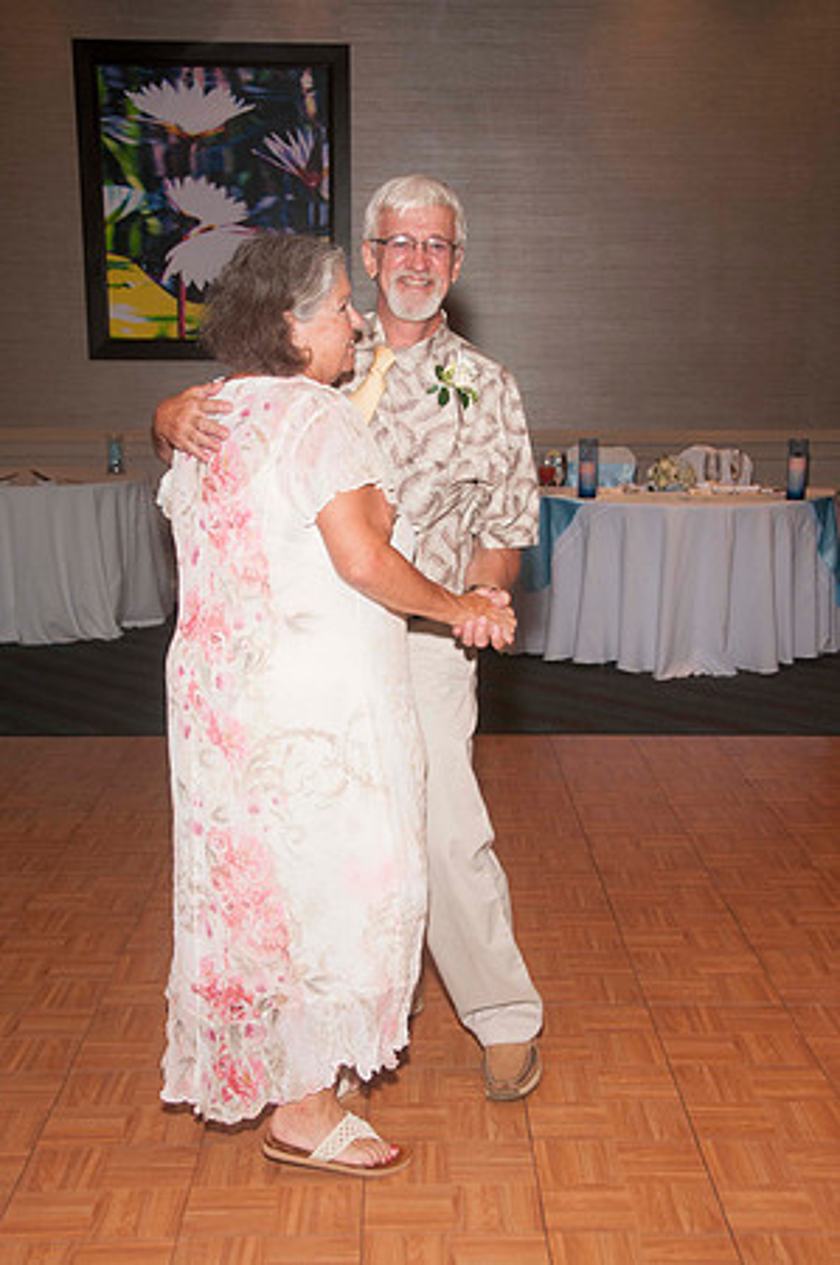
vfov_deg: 42.4
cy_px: 632
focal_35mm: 46
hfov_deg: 28.9
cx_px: 420
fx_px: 1631
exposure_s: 1/60
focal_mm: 31
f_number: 5.6
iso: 400
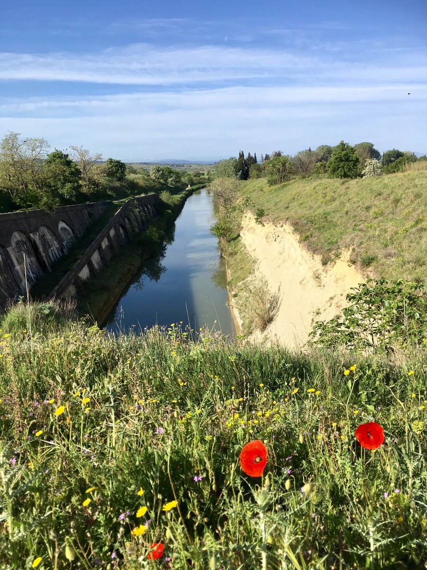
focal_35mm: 29
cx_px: 214
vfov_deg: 61.7
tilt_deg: -14.4
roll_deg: +1.1
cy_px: 285
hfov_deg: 48.2
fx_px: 477
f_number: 2.2
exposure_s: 1/1451
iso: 25
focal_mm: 4.15
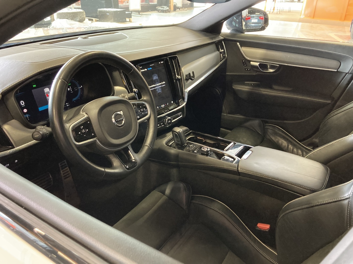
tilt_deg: -26.7
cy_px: 132
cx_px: 176
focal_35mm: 28
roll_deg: -2.6
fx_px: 286
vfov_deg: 49.7
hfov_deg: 63.4
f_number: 1.8
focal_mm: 3.99
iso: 500
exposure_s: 1/30
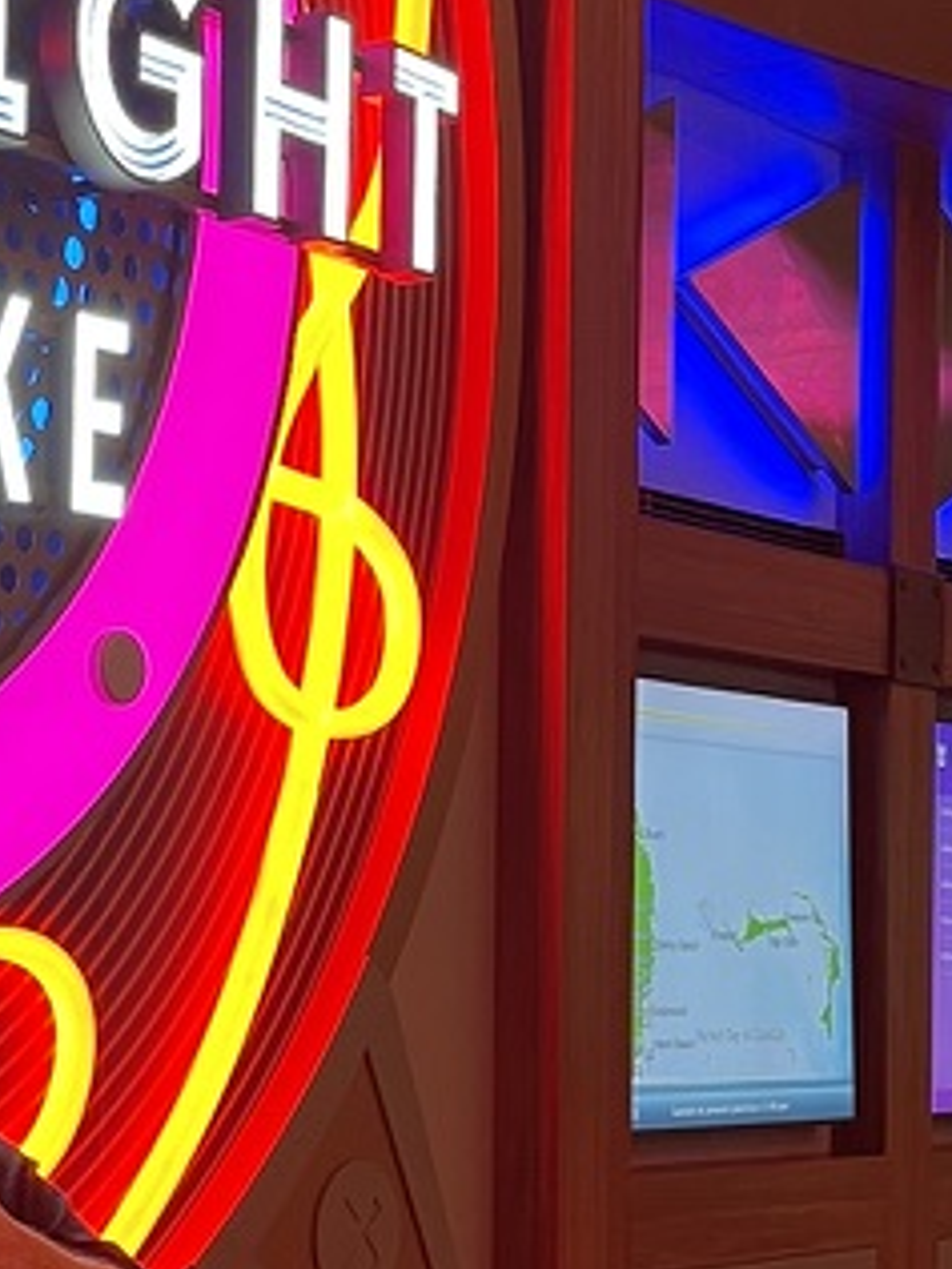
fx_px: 2970
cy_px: 924
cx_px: -321
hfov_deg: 17.0
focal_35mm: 81
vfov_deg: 23.9
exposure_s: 1/60
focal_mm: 5.1
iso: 160
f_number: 1.6
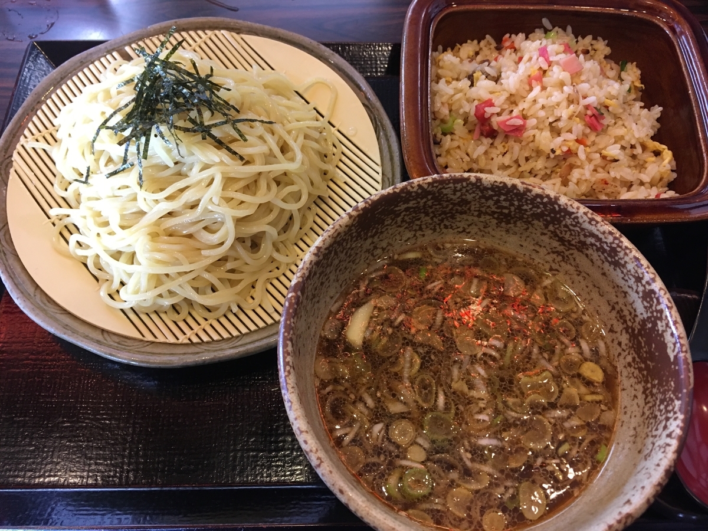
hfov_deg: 61.7
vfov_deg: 48.2
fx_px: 593
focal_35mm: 29
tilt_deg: -62.1
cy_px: 266
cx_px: 354
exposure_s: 1/30
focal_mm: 4.15
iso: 125
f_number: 2.2
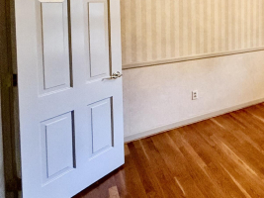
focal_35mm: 35
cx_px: 319
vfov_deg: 37.5
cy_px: 13
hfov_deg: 38.5
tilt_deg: -3.1
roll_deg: -0.8
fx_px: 267
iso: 400
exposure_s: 1/120
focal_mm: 2.22
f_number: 2.2
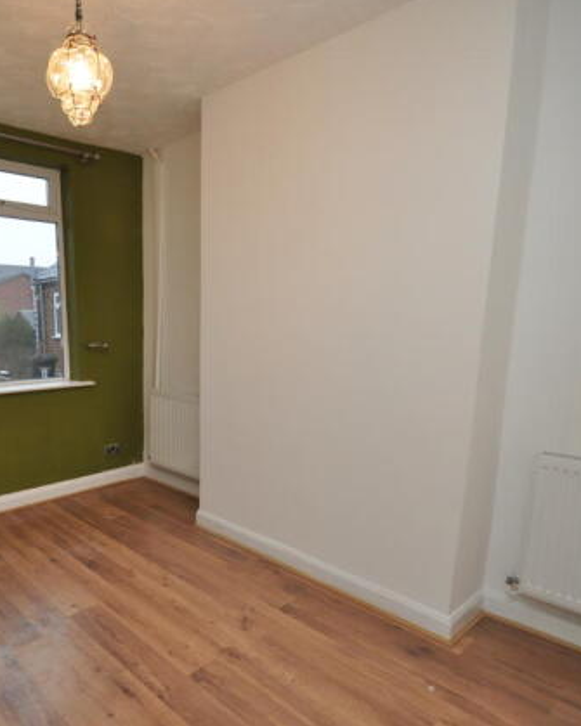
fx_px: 473
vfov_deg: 75.0
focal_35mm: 22
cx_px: 144
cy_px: 371
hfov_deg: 59.7
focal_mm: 10
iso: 800
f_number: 4
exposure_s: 1/60
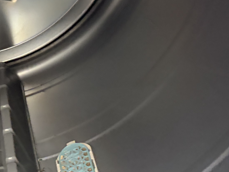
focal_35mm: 67
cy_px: 53
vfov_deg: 21.8
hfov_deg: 25.7
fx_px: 443
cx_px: -51
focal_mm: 5.96
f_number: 1.6
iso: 500
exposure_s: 1/30
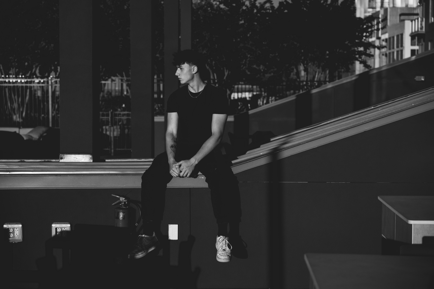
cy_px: 144
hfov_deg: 29.7
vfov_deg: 20.0
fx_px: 820
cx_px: 217
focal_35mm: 68
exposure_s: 1/12800
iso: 1600
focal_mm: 68
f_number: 4
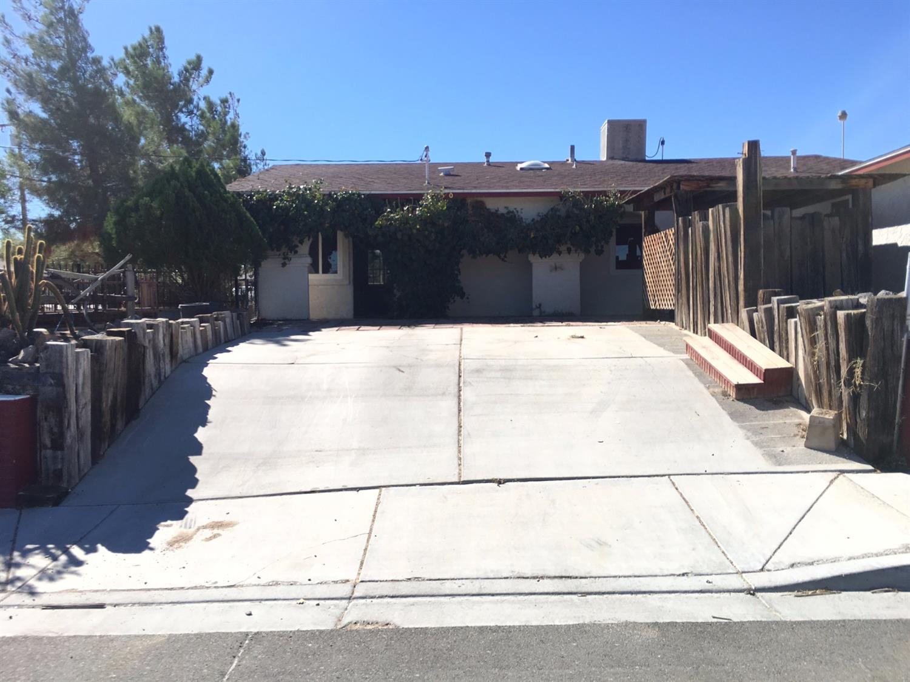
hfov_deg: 61.7
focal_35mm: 29
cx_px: 455
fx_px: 762
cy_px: 341
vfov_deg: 48.2
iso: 25
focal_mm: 4.15
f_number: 2.2
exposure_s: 1/1399
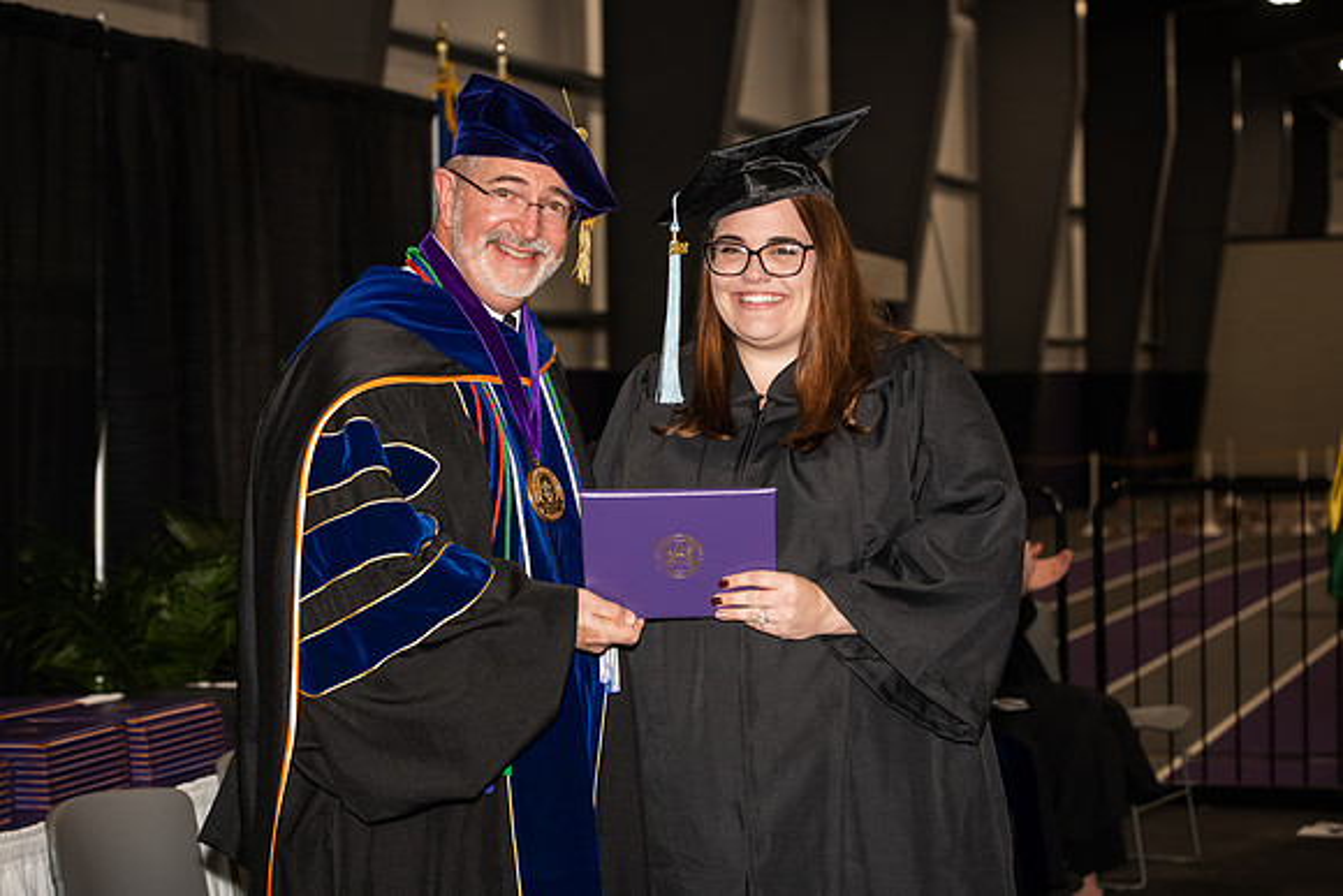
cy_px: 448
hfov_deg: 24.8
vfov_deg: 16.7
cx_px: 672
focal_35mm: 82
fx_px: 3060
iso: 1000
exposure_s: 1/200
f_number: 5.6
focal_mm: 82
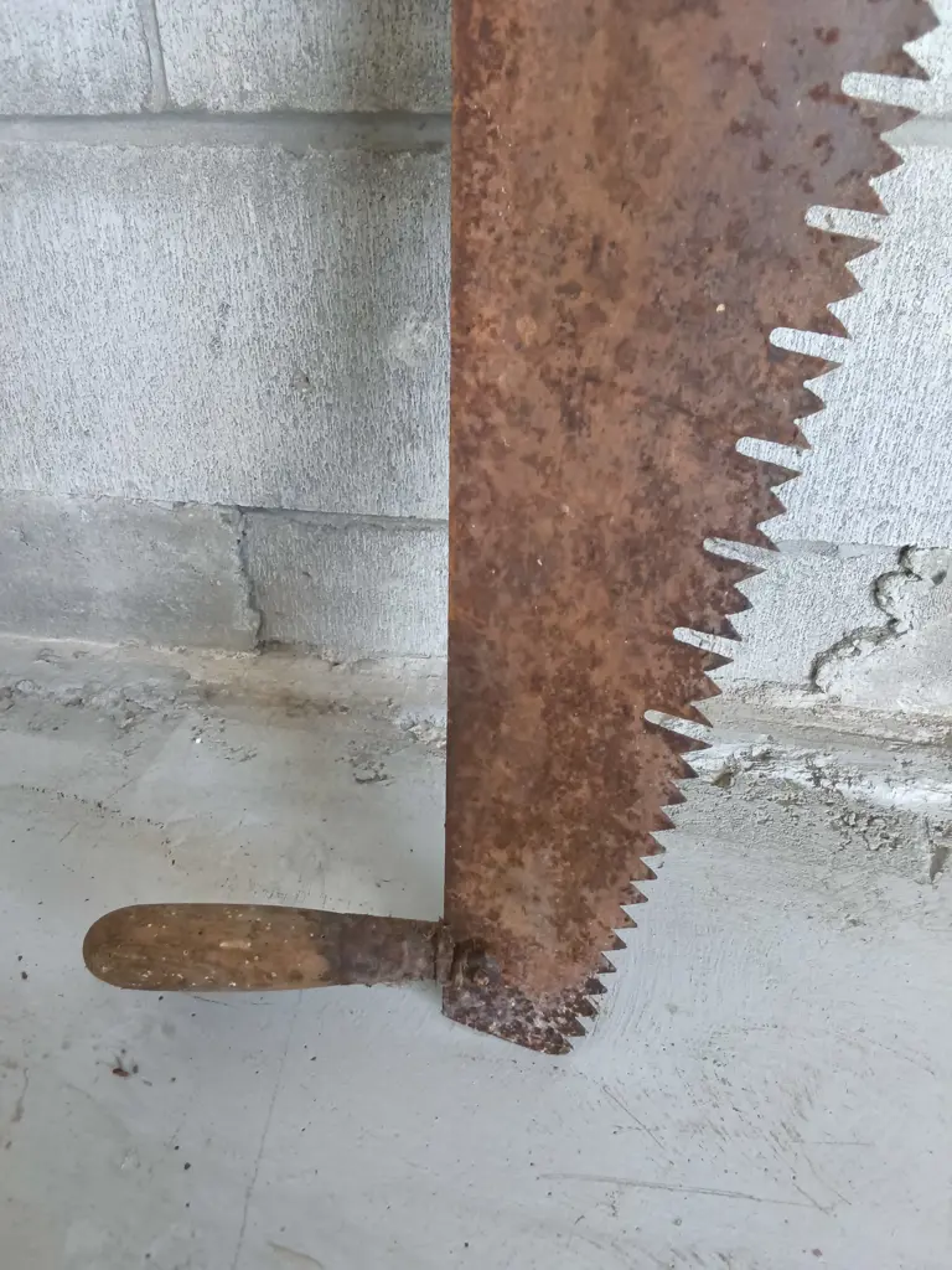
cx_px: 476
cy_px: 635
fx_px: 990
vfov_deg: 65.3
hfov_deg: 51.4
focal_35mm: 27
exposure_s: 1/50
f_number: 2
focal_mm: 2.87
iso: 320
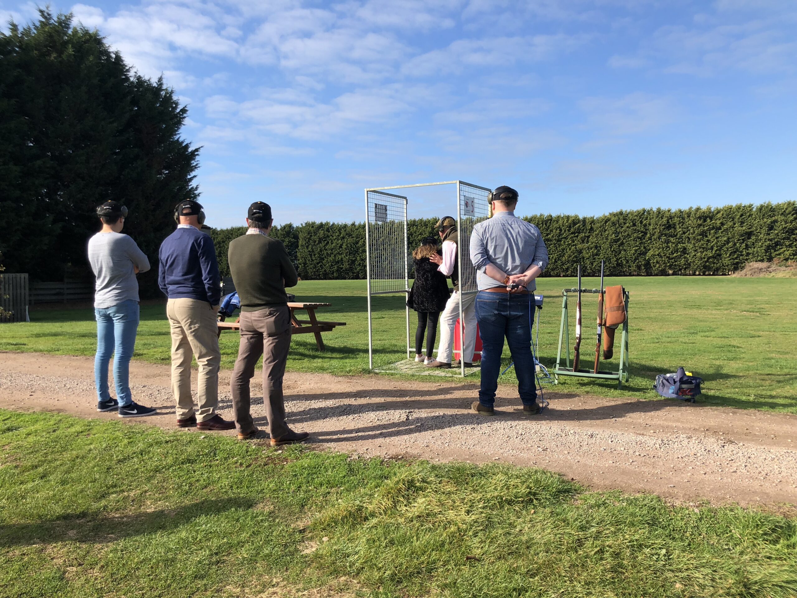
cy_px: 299
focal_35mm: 28
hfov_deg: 63.4
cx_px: 398
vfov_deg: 49.7
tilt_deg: -2.9
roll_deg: +0.6
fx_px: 645
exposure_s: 1/1333
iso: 20
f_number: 1.8
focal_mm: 4
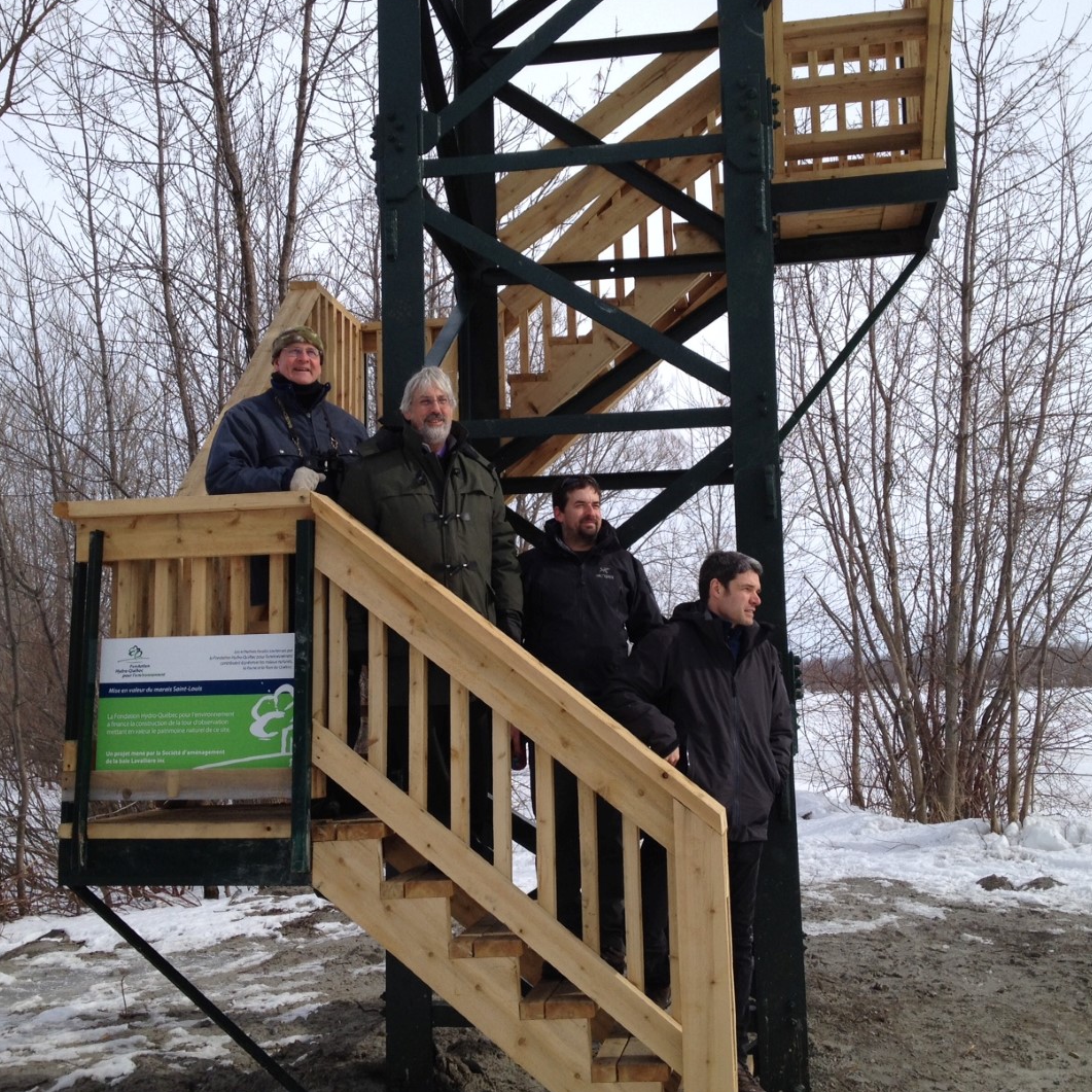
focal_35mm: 42
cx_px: 542
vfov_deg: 40.0
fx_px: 1499
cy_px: 541
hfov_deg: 40.0
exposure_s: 1/2404
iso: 50
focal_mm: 4.28
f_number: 2.4
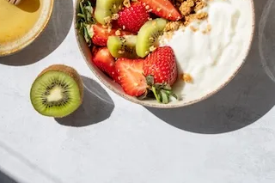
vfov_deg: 9.7
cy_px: 19
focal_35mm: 140
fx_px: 1069
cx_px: 166
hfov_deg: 14.7
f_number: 6.3
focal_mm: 70
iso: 80
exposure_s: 1/320
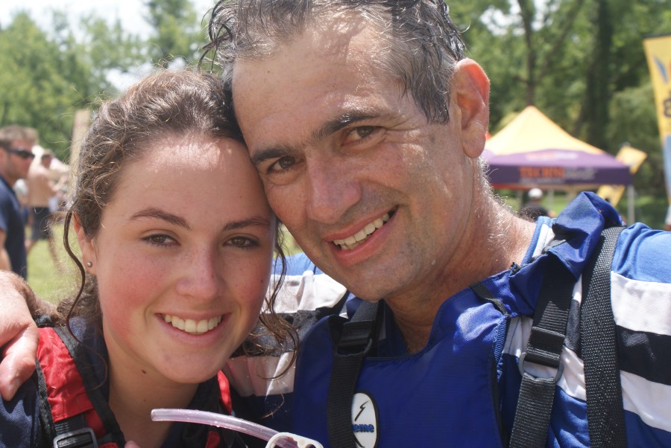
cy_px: 224
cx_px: 336
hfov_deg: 29.8
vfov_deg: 20.2
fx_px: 1259
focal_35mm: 68
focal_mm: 45
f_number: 9
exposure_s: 1/125
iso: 100
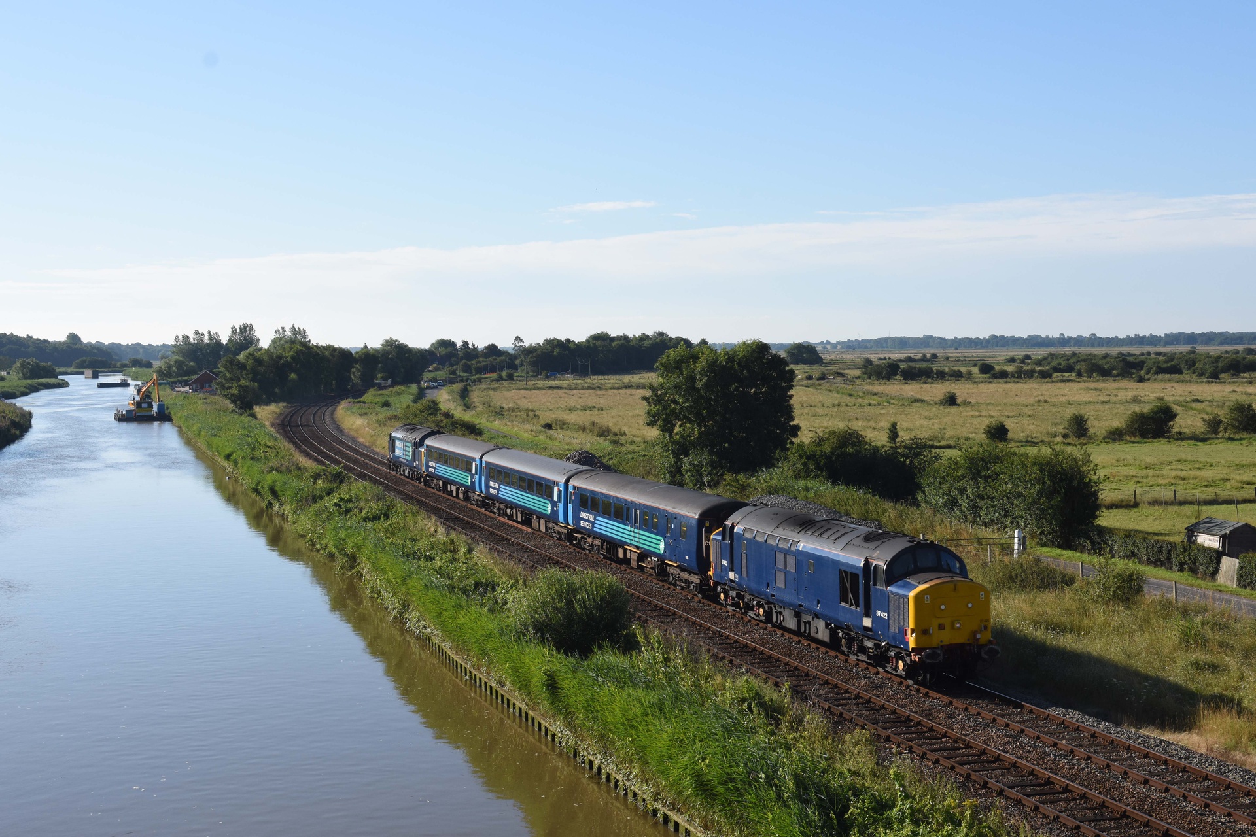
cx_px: 628
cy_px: 418
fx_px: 1832
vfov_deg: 25.8
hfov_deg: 37.9
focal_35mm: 52
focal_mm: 35
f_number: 8
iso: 400
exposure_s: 1/800
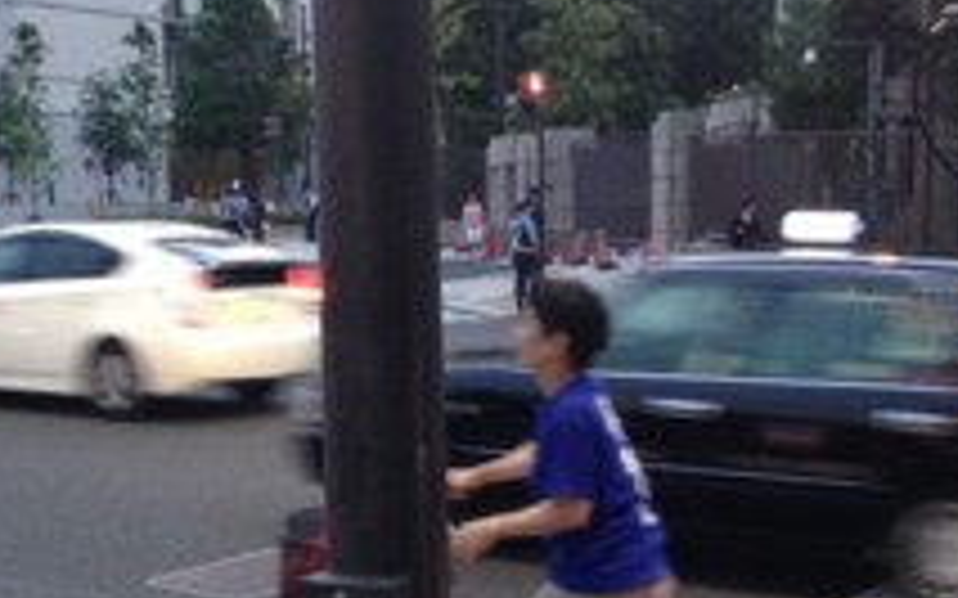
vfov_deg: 17.5
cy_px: 472
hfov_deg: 27.8
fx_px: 1932
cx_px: 382
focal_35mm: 74
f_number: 2.4
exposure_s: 1/20
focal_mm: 4.12
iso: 160
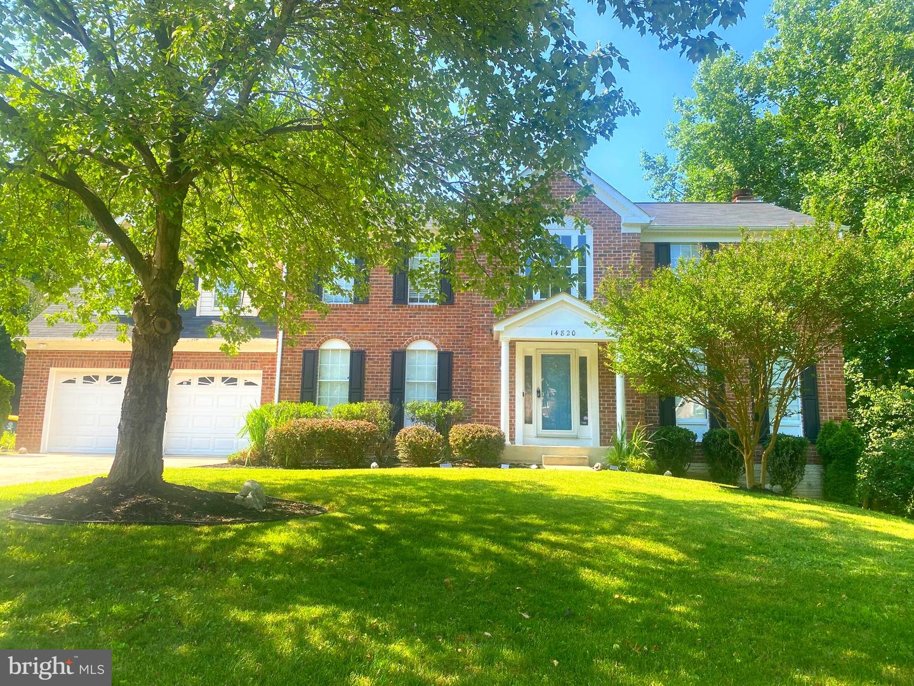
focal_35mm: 26
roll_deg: -0.4
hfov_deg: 67.3
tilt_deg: +10.0
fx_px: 687
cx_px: 457
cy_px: 343
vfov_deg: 53.1
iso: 32
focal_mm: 4.25
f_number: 1.8
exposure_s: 1/623
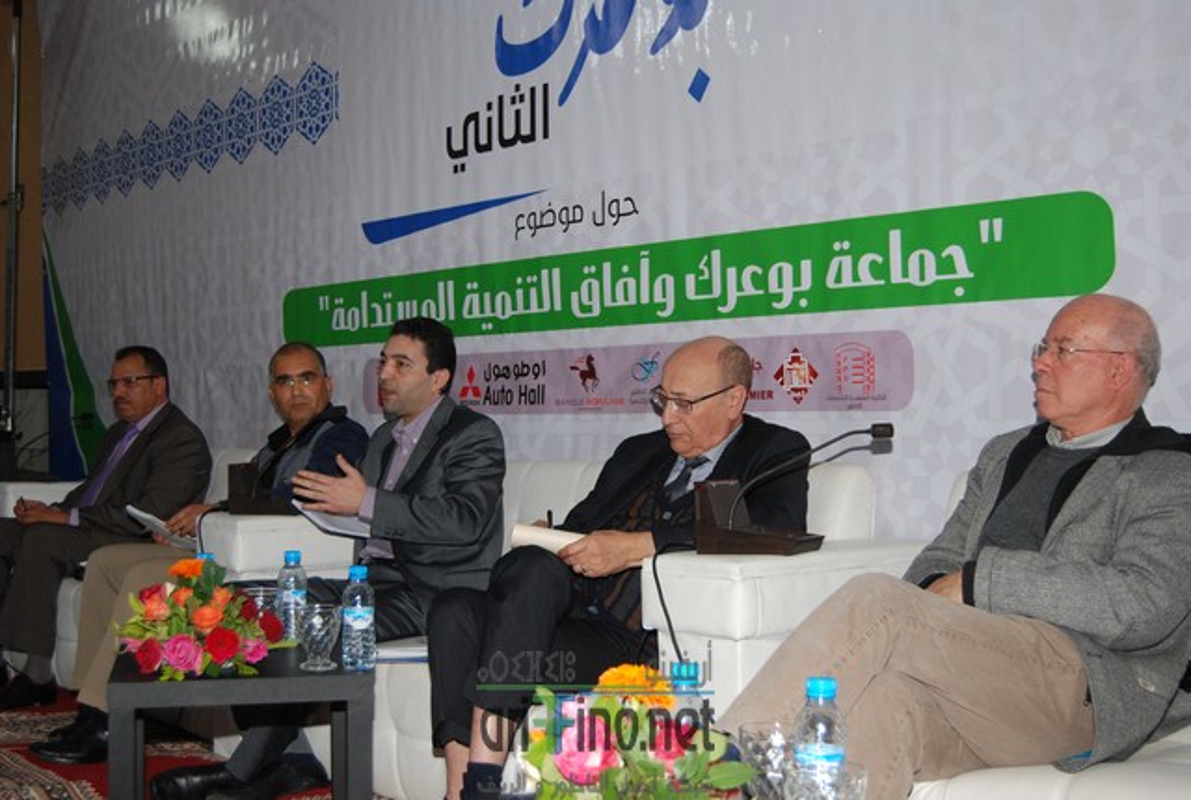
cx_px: 596
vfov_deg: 29.1
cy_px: 400
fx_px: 1542
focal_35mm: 46
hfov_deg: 42.2
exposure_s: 1/60
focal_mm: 31
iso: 200
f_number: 4.5
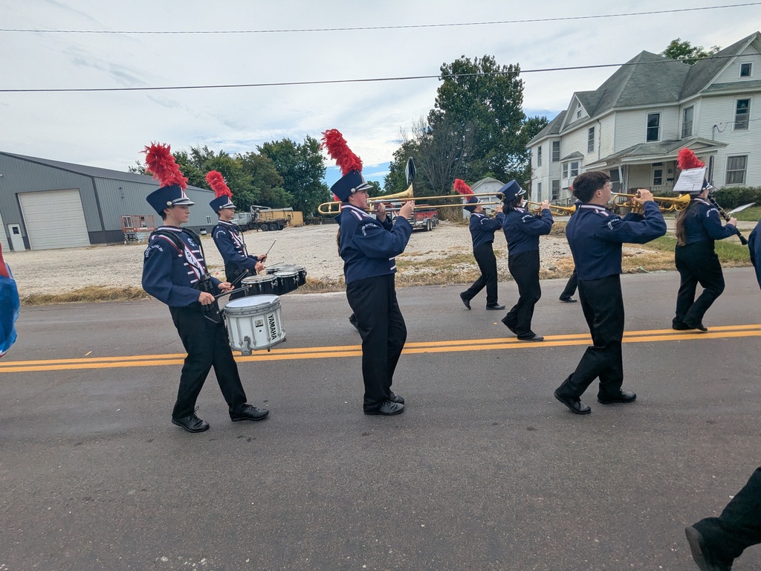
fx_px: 352
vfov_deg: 78.1
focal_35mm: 16
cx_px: 380
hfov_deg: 94.5
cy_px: 286
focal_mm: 2.35
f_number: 2.2
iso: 52
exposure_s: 1/1575
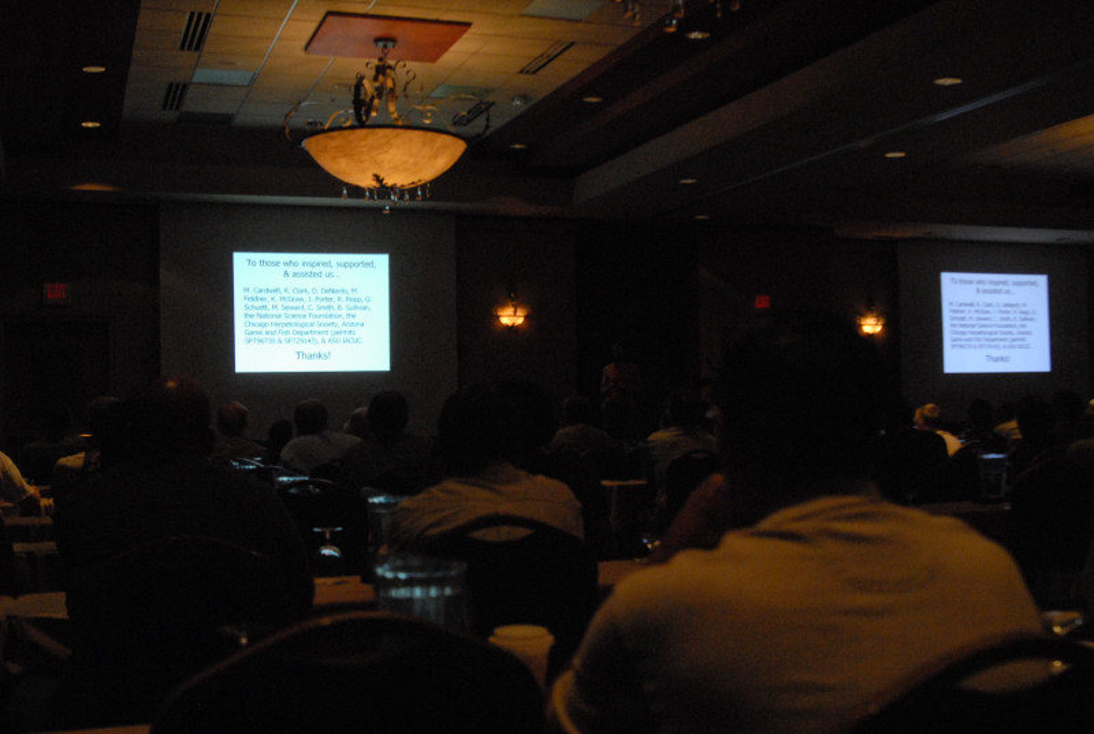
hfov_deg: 46.3
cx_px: 547
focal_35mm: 42
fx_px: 1279
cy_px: 367
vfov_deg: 32.0
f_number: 4.5
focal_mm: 28
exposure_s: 1/80
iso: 1600
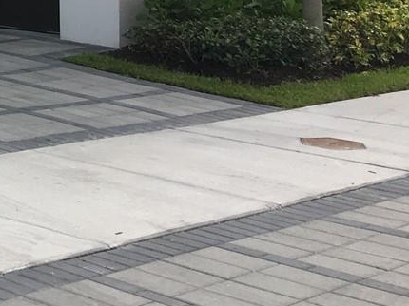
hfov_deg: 15.5
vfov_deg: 12.8
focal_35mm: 108
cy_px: -182
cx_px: -343
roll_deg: -0.7
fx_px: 1275
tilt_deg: +4.1
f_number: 2.2
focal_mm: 4.15
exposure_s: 1/1261
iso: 25
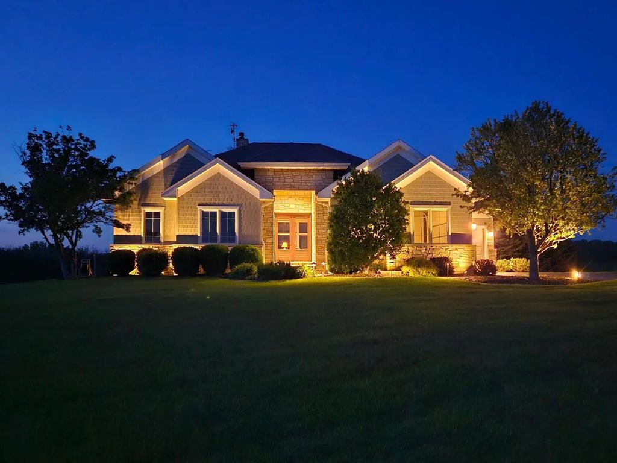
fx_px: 410
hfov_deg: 73.9
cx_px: 308
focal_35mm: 23
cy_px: 232
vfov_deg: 58.9
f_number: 1.8
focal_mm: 5.4
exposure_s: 1/11
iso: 1600
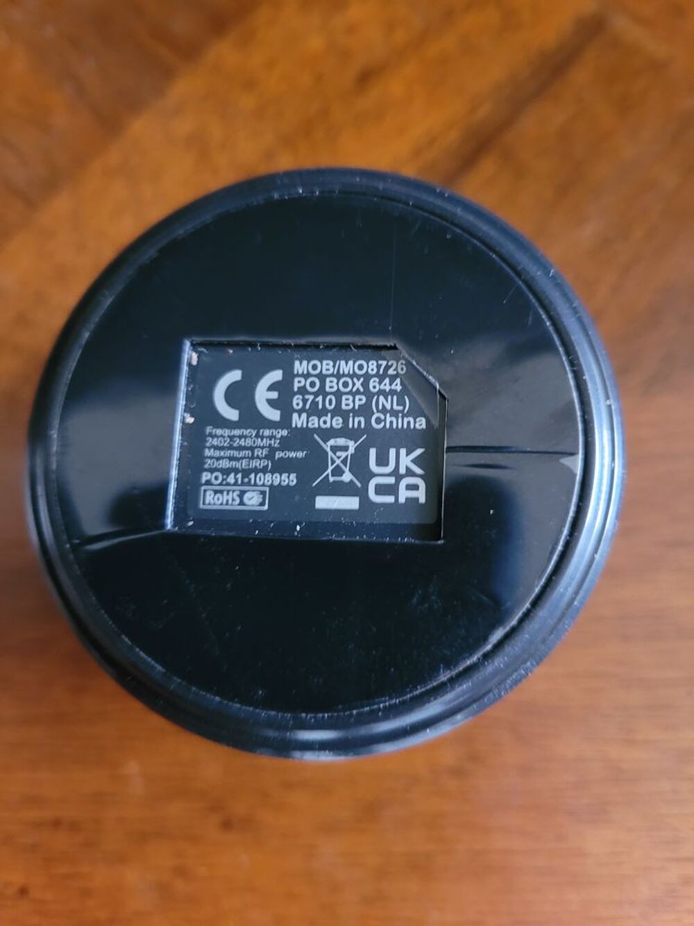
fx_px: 695
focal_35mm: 26
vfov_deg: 67.3
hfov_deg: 53.1
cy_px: 463
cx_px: 347
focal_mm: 5.4
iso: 1000
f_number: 1.8
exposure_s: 1/25
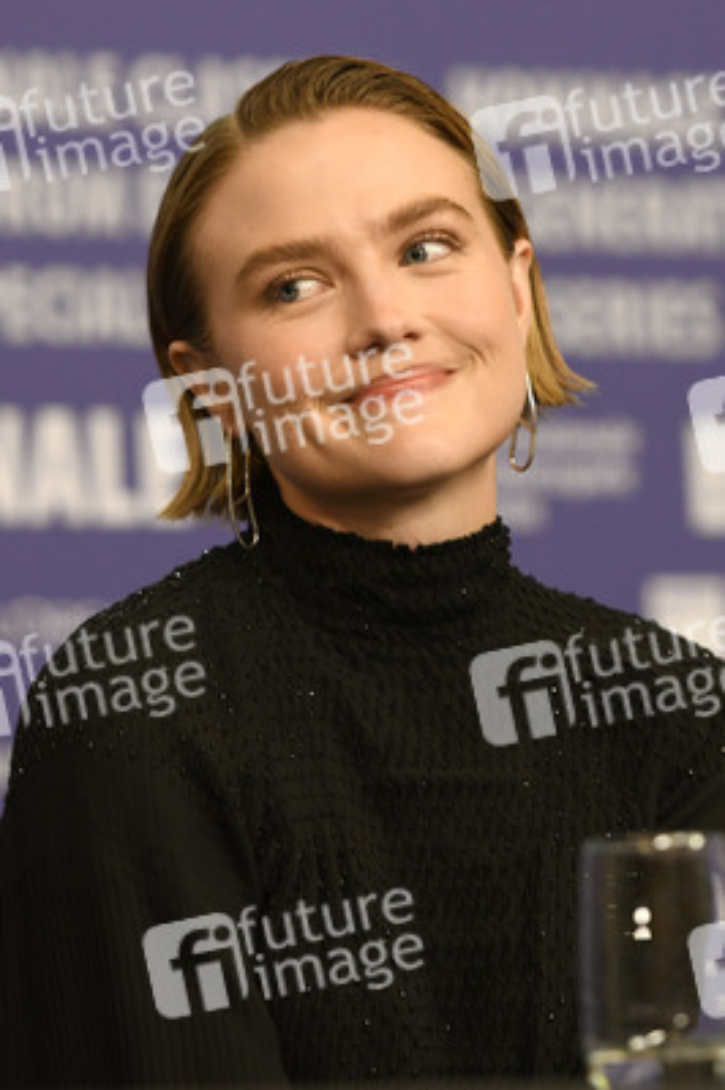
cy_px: 545
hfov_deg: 8.1
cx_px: 362
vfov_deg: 12.1
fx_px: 5144
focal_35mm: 170
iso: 1000
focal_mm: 170
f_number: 3.5
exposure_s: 1/200
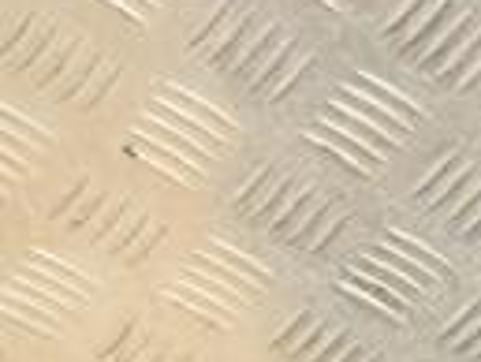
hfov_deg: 11.6
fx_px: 2239
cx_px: 761
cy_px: 638
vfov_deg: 8.9
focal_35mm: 161
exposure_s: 1/200
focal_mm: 24
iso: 800
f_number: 5
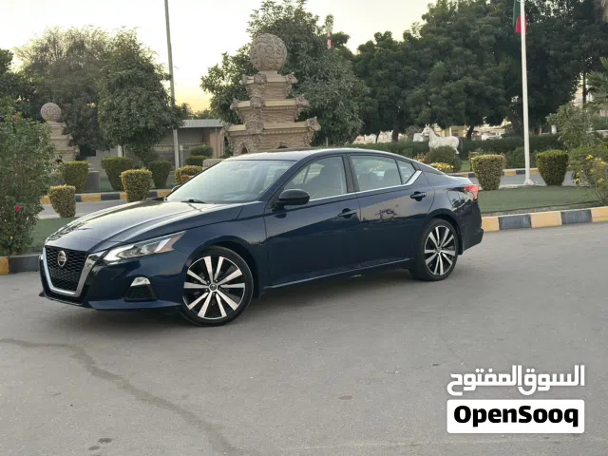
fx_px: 843
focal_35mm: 48
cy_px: 228
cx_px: 304
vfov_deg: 30.3
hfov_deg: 39.7
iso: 160
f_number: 1.78
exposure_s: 1/100
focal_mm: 6.86
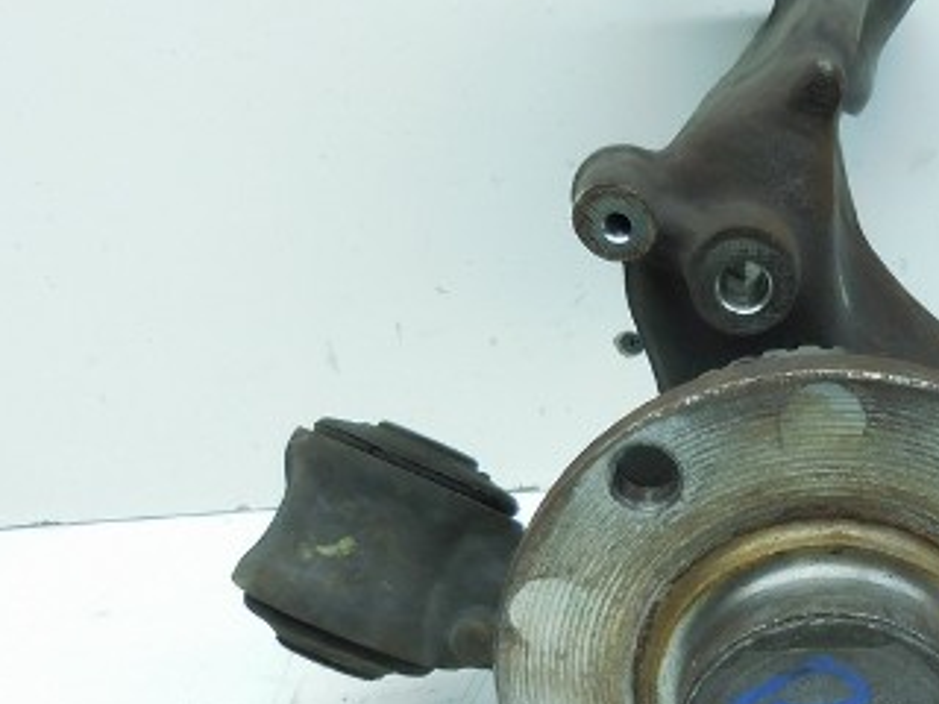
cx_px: 786
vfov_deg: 29.0
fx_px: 1356
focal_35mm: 50
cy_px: 440
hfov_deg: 36.5
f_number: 3.3
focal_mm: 4.5
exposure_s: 1/50
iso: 125
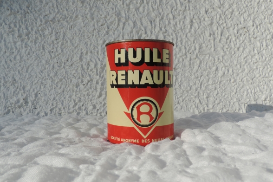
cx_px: 136
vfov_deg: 37.9
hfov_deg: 54.4
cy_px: 91
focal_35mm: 35
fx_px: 265
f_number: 3.2
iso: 80
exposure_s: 1/1250
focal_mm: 5.8
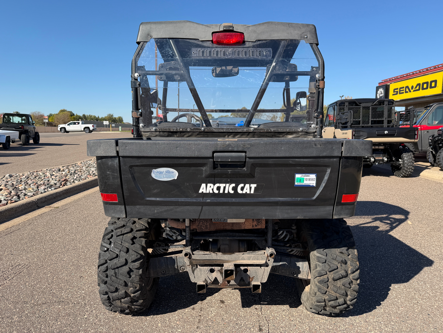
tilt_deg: -7.4
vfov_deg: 56.8
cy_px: 166
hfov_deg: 71.6
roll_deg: -0.3
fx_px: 307
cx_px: 222
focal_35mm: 24
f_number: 1.78
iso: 80
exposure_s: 1/3021
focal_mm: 6.76
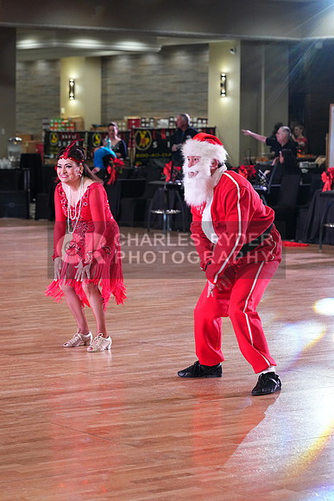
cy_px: 250
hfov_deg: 12.6
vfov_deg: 18.8
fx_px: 1516
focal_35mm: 109
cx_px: 167
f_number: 5.6
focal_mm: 109
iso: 5000
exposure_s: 1/320
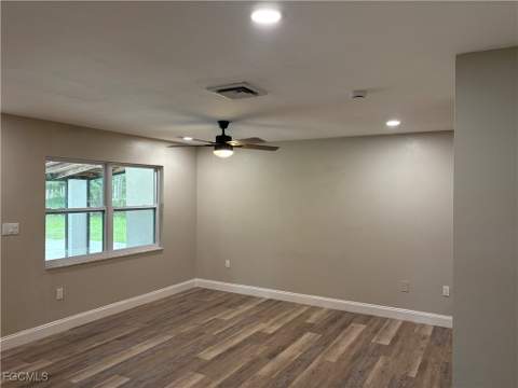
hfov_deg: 67.3
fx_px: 389
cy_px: 194
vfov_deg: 53.1
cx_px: 259
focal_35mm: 26
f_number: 1.6
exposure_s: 1/120
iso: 160
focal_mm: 5.96
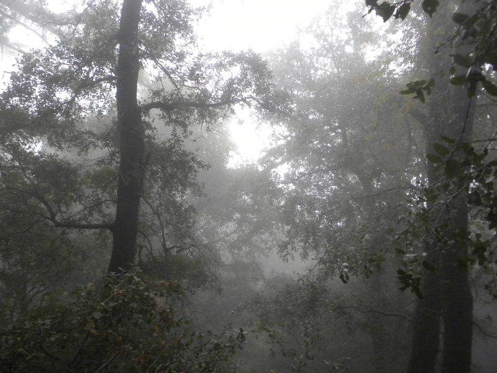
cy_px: 186
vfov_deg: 38.7
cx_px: 248
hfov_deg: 50.1
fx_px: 531
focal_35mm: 37
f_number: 3.5
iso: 400
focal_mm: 6.6
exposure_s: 1/338
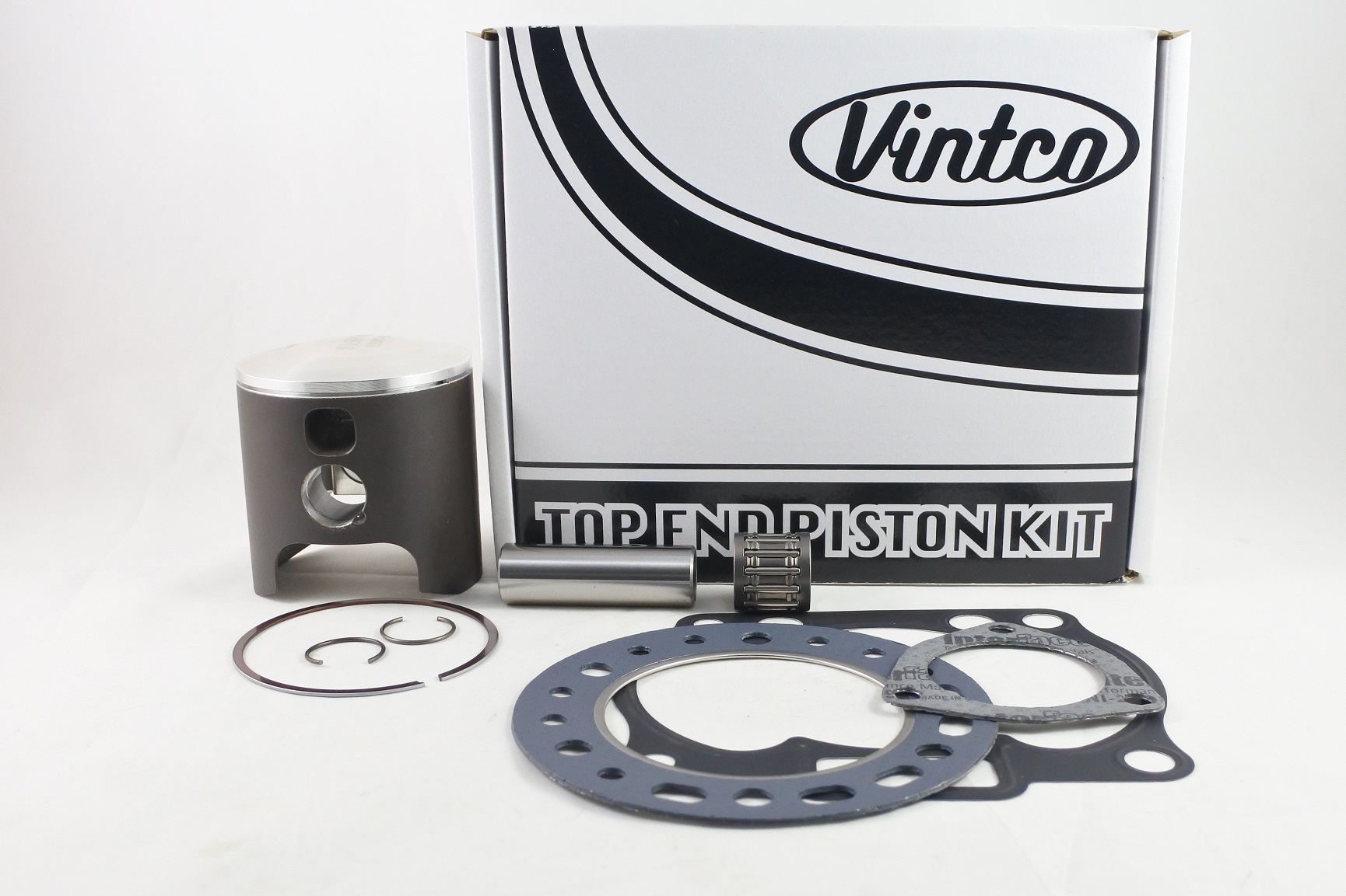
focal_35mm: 27
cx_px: 673
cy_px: 448
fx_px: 1009
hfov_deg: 67.4
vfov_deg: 47.9
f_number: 3.5
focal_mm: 10
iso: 500
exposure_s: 1/125
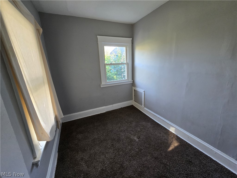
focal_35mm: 13
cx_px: 118
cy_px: 89
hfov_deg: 106.2
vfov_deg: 89.9
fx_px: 89
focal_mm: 2.2
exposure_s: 1/60
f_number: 2.2
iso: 160
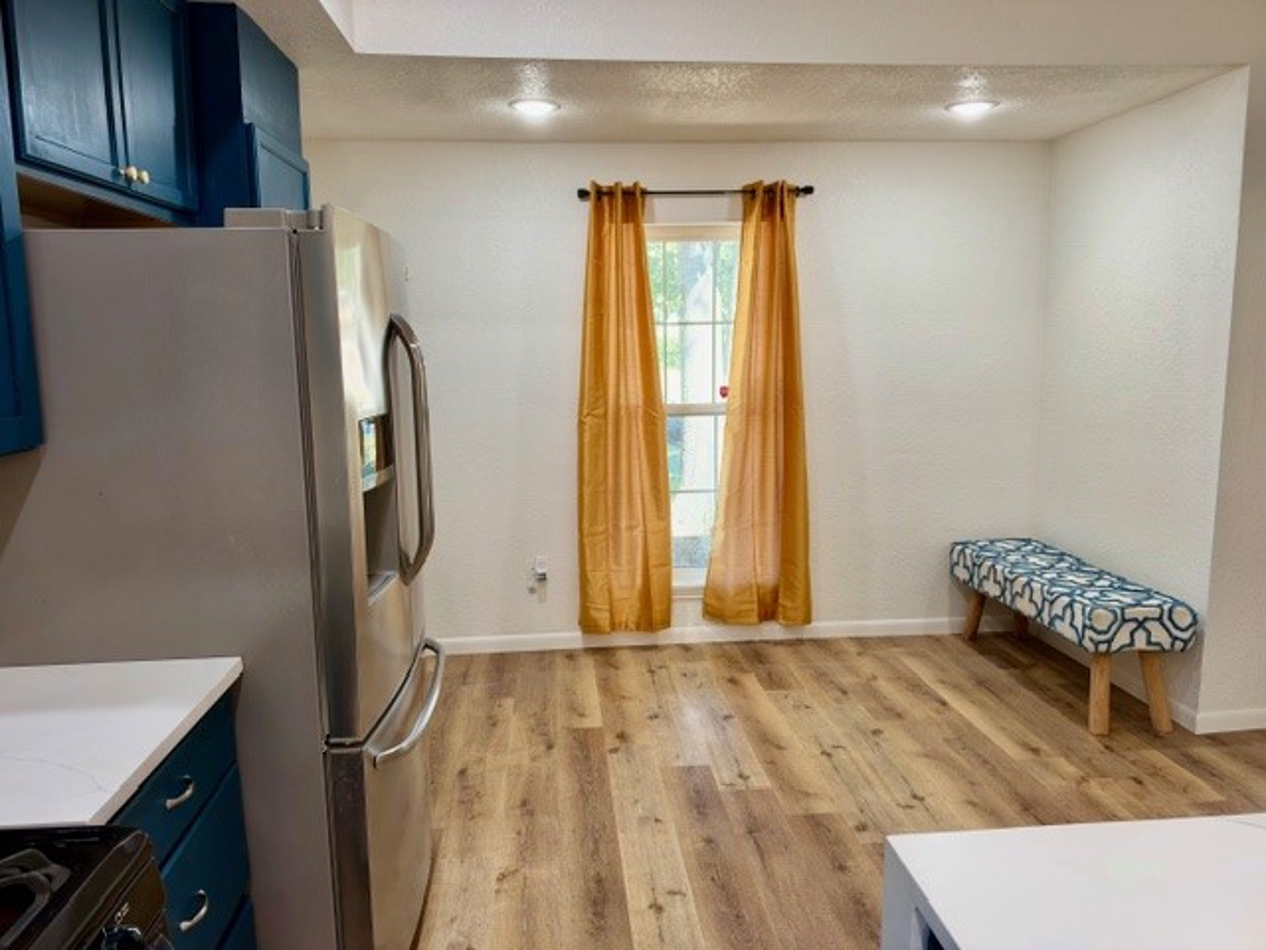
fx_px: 878
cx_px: 633
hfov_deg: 71.6
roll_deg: +0.7
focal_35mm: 24
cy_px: 475
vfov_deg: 56.8
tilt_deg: -8.2
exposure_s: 1/120
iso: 125
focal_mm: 6.93
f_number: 1.8
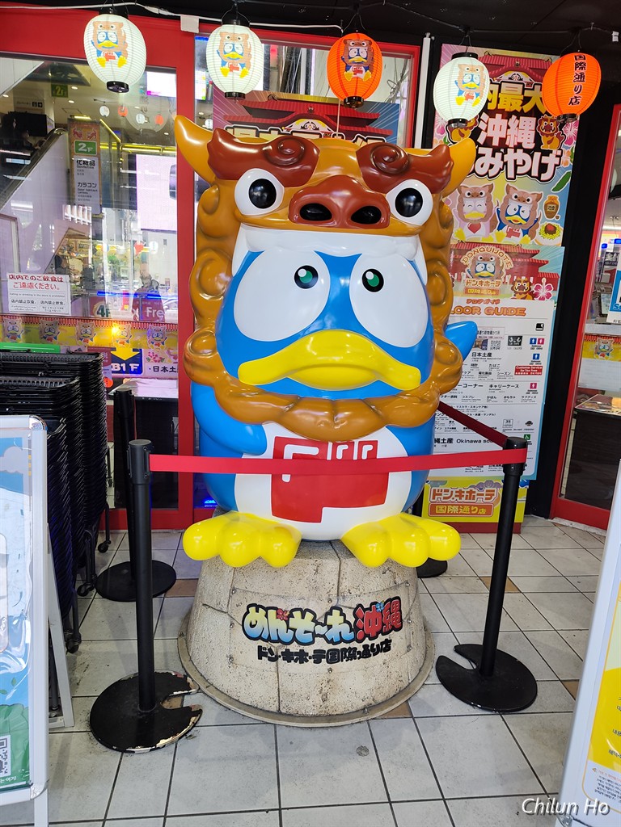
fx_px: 550
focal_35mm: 23
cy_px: 414
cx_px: 310
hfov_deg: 58.9
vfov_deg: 73.9
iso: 125
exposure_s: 1/120
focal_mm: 6.07
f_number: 1.7
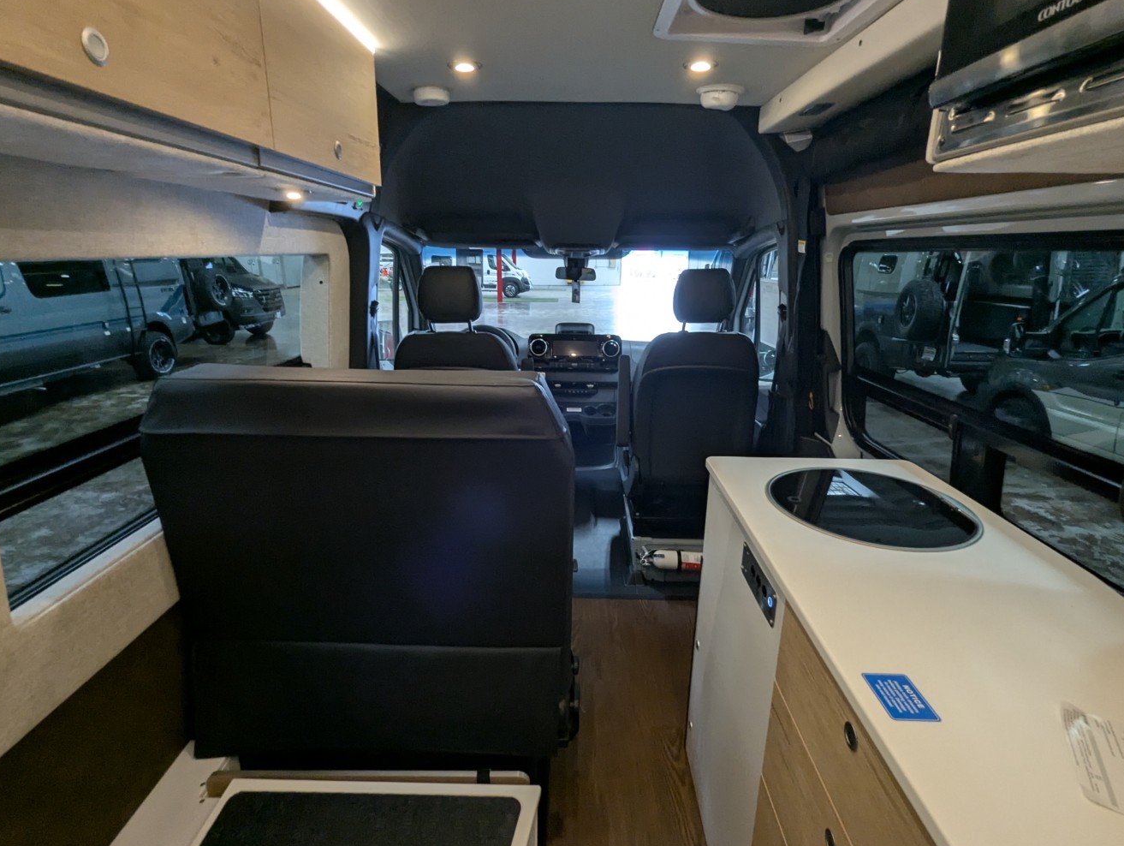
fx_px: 553
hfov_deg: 91.0
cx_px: 563
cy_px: 413
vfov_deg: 74.8
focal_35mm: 17
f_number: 2.2
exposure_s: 1/38.5
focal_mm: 2.35
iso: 173
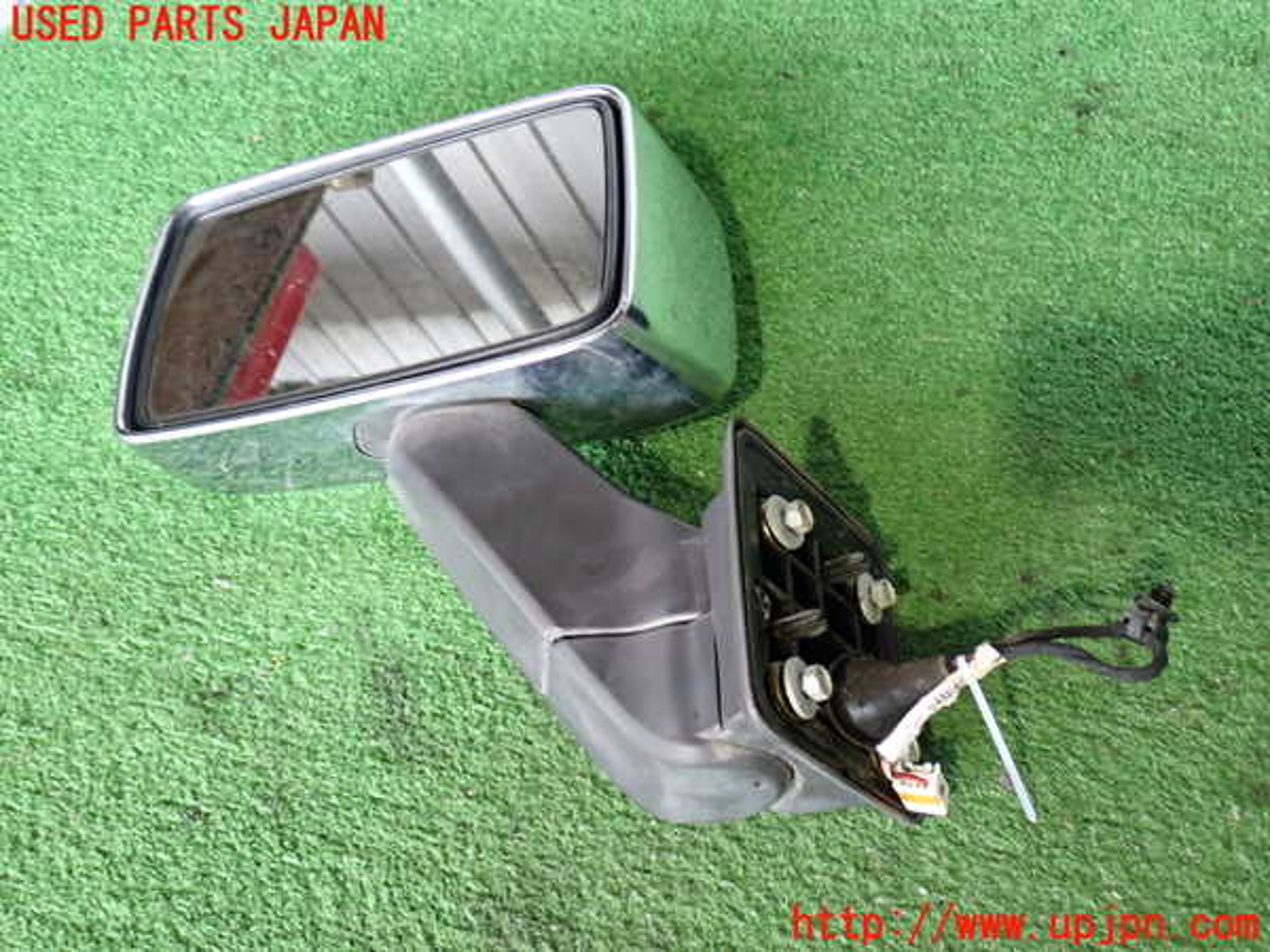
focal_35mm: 36
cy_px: 476
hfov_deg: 51.4
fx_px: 1321
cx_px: 635
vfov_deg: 39.7
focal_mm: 6.37
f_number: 2.5
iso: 500
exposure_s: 1/40
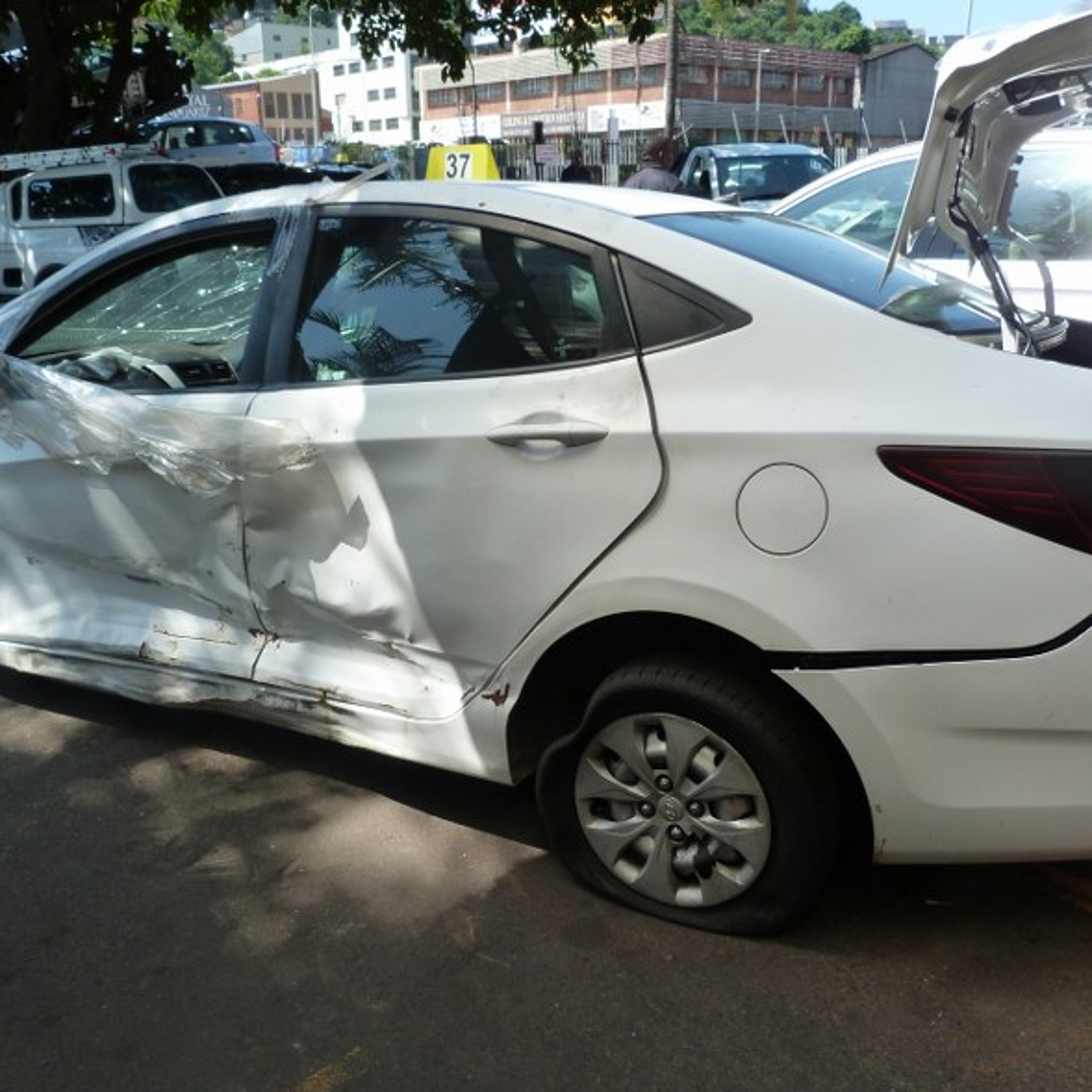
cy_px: 541
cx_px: 514
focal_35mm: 30
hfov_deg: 54.0
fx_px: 1071
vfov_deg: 54.0
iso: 125
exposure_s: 1/250
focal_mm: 4.5
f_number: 4.5
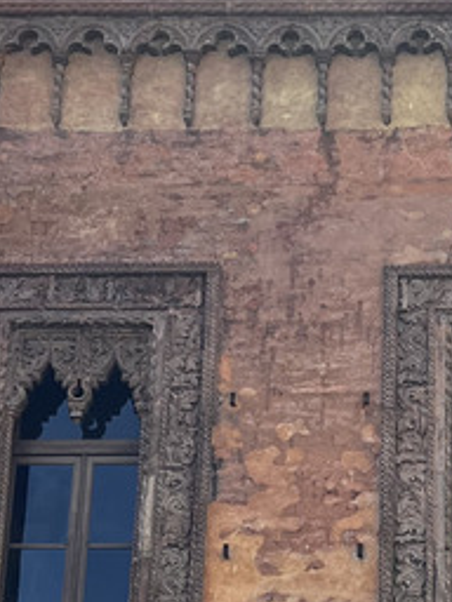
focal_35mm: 122
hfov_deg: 11.9
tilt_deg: +22.6
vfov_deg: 15.9
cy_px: 550
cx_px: 525
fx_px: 2124
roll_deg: -0.3
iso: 50
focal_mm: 5.7
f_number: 1.5
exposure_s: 1/2008
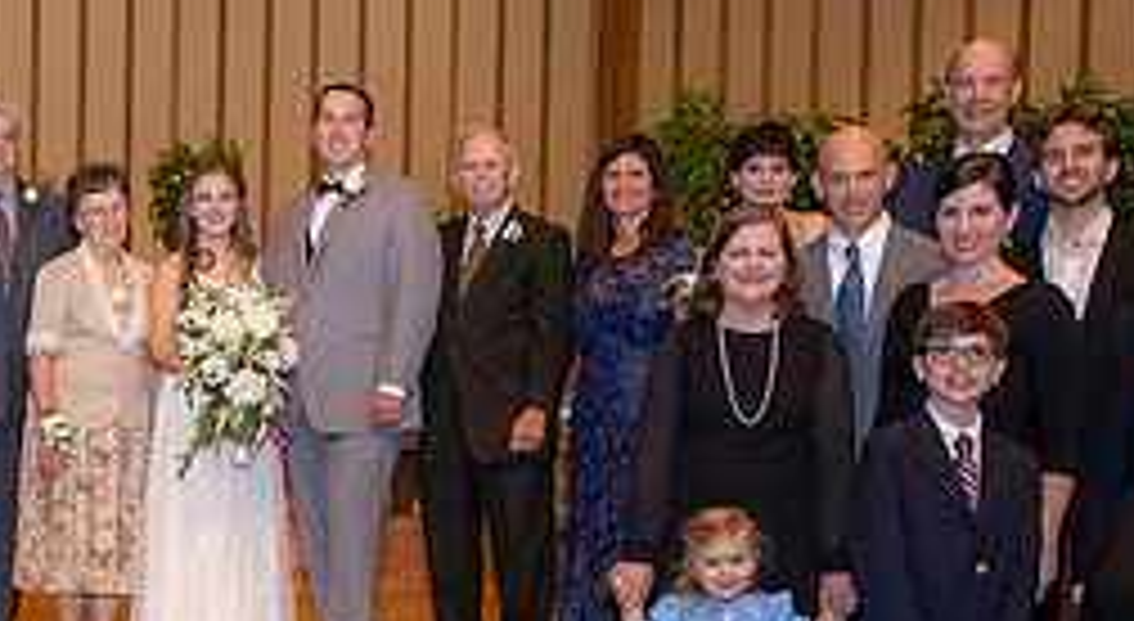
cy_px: 523
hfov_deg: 35.9
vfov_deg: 20.7
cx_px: 194
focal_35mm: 56
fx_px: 1673
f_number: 3.5
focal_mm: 22
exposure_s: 1/160
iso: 800
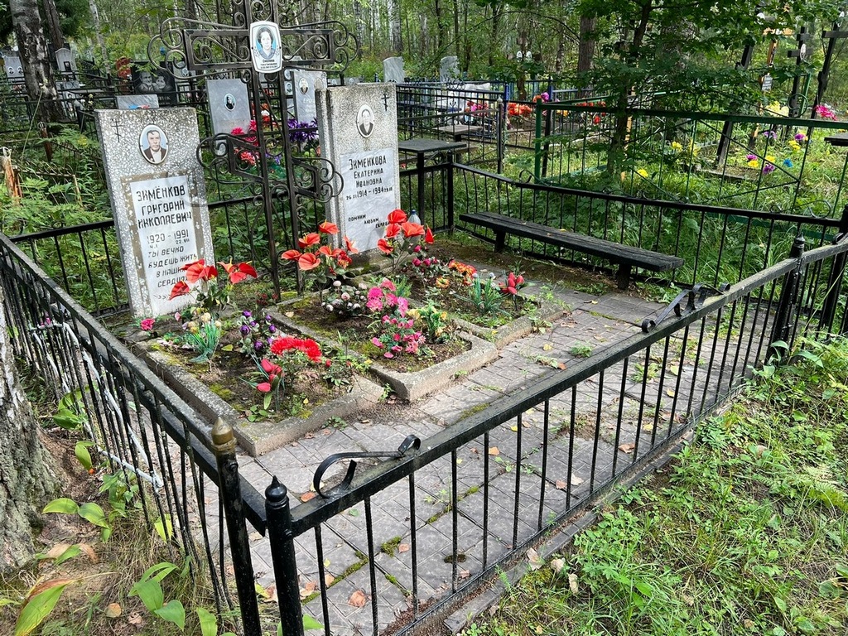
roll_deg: -0.1
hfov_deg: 67.3
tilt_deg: -22.2
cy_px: 318
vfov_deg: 53.1
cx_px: 424
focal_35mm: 26
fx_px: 637
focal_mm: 5.7
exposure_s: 1/316
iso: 50
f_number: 1.5
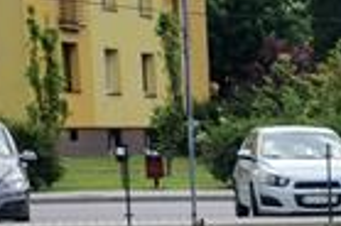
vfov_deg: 8.5
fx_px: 1474
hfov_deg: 12.2
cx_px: 589
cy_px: 381
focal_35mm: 156
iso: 50
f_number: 1.5
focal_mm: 4.3
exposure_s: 1/2080
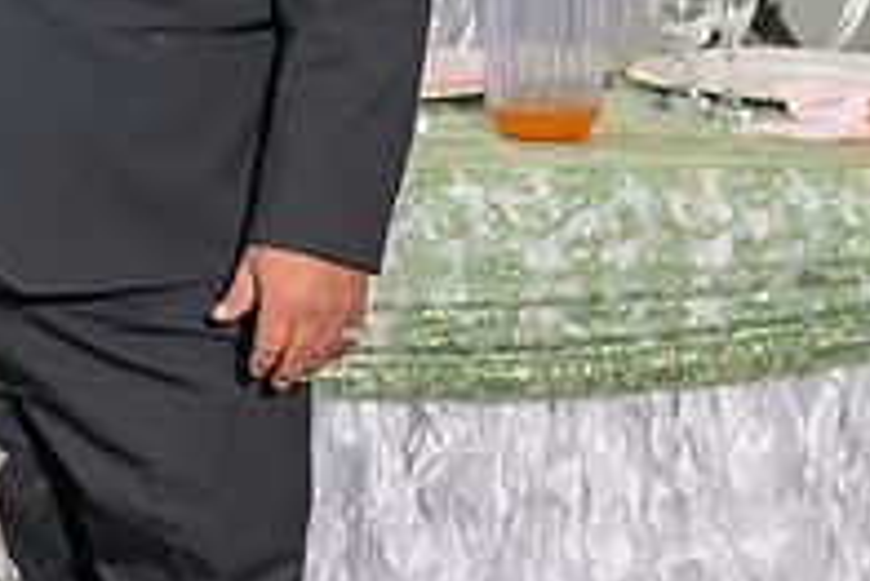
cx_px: -182
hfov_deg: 13.0
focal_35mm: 154
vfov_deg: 8.8
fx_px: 3724
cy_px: -144
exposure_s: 1/160
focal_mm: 52
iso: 400
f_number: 3.5
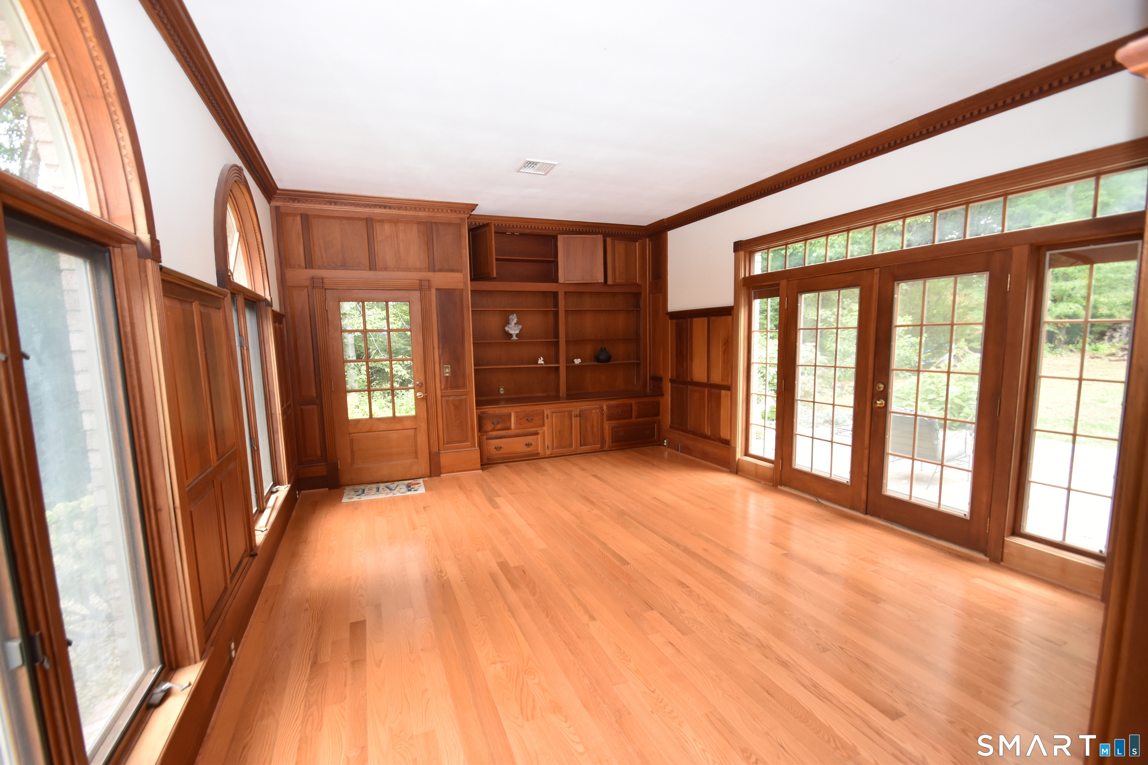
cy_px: 382
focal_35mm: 15
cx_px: 574
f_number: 5
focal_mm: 10
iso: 800
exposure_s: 1/100
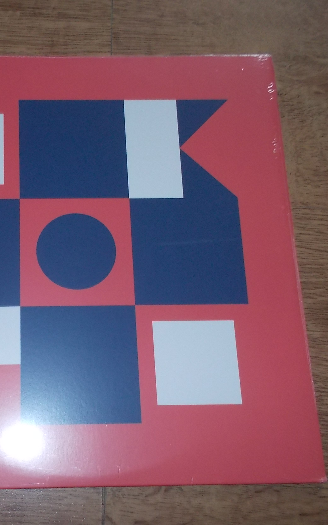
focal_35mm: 42
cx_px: 58
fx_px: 601
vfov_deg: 47.2
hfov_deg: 29.7
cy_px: 268
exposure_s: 1/30
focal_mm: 4.1
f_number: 3.3
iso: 200
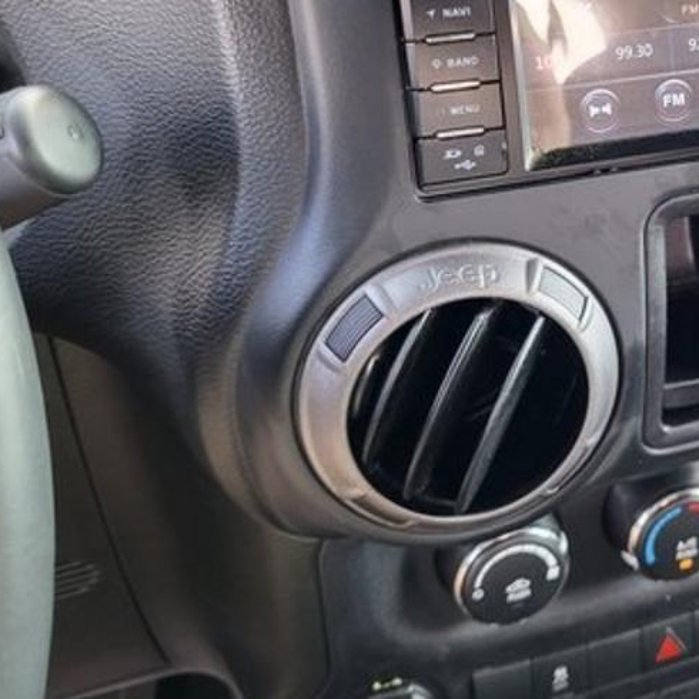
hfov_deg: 33.2
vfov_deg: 34.8
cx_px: 655
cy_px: 194
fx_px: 1097
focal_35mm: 48
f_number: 1.8
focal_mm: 5.4
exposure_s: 1/120
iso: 320
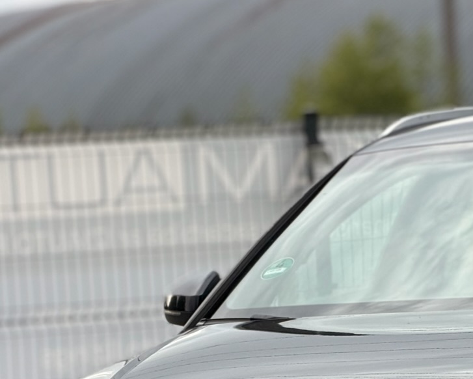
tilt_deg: -3.5
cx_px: 562
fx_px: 3851
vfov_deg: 5.6
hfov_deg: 7.0
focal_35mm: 275
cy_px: 457
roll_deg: -1.5
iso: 50
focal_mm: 16.89
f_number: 2.8
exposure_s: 1/333
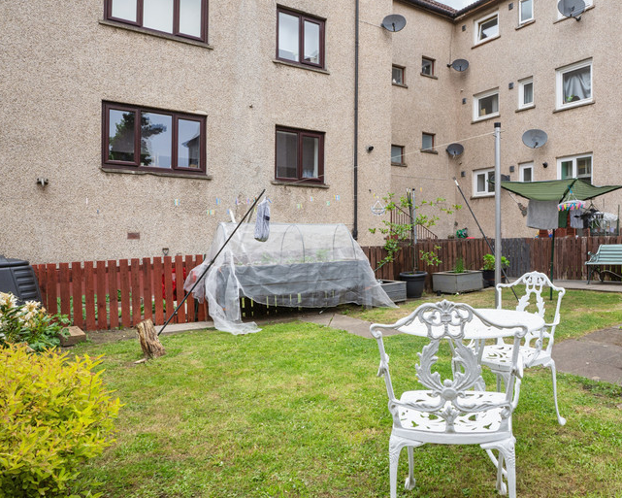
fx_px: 456
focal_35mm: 25
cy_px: 232
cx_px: 415
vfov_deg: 57.2
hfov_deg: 66.7
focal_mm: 11
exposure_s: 1/80
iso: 250
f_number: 8
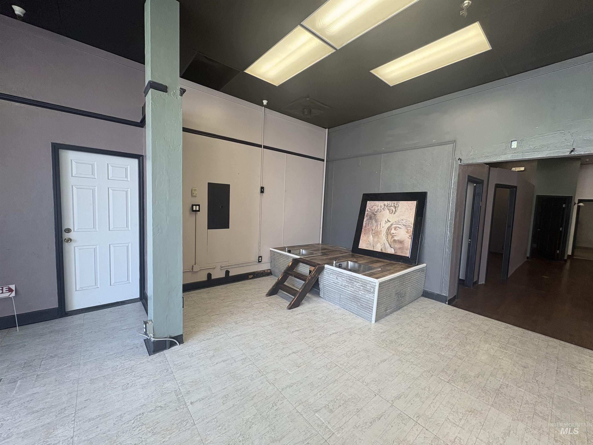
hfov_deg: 102.1
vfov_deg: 85.7
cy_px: 222
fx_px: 240
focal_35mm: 14
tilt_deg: -4.1
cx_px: 296
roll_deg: -3.0
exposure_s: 1/60
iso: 125
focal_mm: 2.22
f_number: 2.2
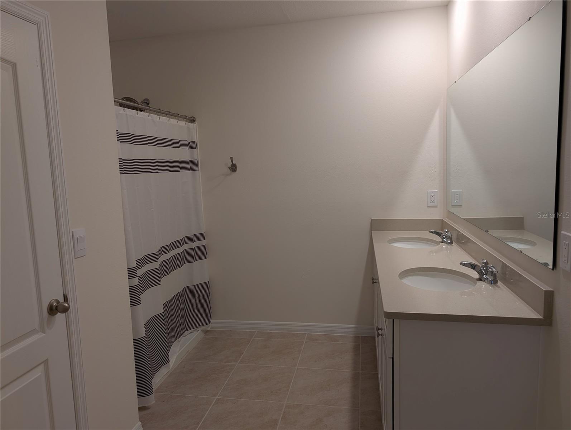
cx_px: 286
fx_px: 396
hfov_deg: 71.5
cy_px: 215
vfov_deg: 56.9
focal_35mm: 24
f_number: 1.68
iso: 54
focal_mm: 6.9
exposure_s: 1/40
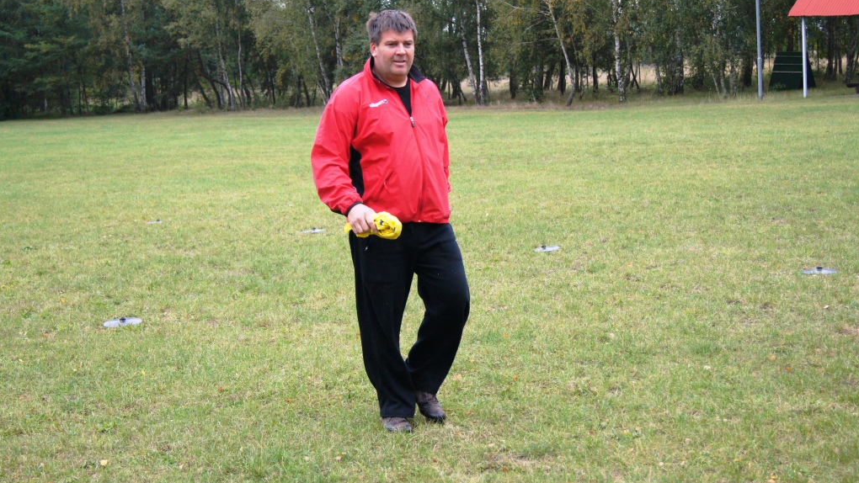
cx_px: 430
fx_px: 1435
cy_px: 210
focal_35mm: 63
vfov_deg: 19.1
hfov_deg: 33.3
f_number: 5
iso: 1600
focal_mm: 40
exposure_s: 1/1600
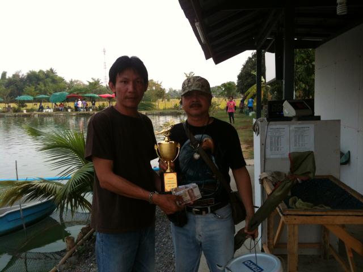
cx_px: 182
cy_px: 136
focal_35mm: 35
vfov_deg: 40.7
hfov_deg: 52.6
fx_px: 367
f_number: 2.8
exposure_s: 1/214
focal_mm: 3.85
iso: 64
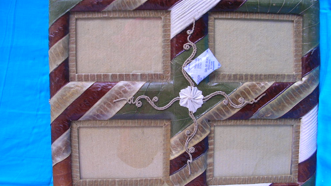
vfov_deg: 30.4
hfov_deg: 51.6
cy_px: 101
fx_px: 342
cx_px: 166
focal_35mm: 39
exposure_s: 1/66.1
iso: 50
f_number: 2.8
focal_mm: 5.8
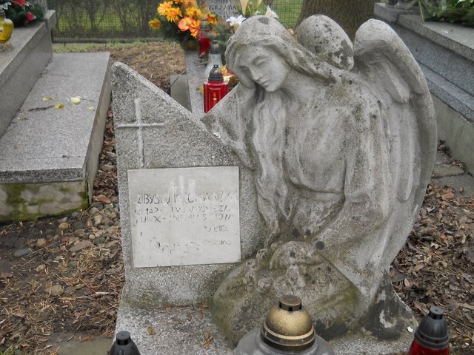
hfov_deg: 45.8
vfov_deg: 35.1
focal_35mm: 41
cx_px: 237
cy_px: 178
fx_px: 561
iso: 80
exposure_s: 1/100
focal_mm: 6.72
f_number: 3.1
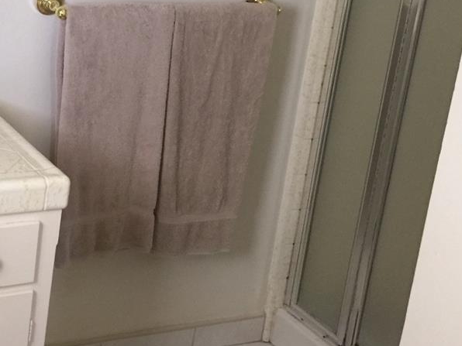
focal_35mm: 73
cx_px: 36
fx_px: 974
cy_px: 46
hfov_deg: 25.7
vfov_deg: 19.8
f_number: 2.2
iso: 100
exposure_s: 1/10
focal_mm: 4.15
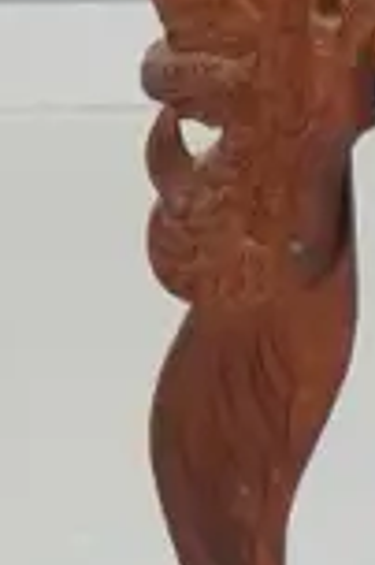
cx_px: 1040
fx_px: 5496
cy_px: 379
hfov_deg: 3.8
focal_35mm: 351
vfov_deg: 5.9
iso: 3200
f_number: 5.6
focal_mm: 25
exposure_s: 1/60
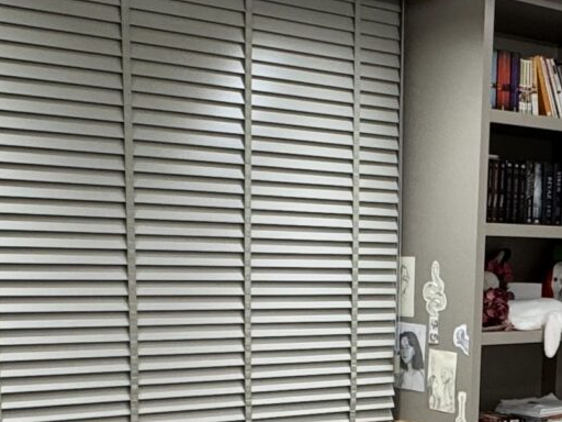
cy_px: 480
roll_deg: -0.6
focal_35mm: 70
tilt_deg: -12.4
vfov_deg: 20.0
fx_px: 1136
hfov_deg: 27.5
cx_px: 401
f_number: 2.2
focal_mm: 2.22
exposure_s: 1/100
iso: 200
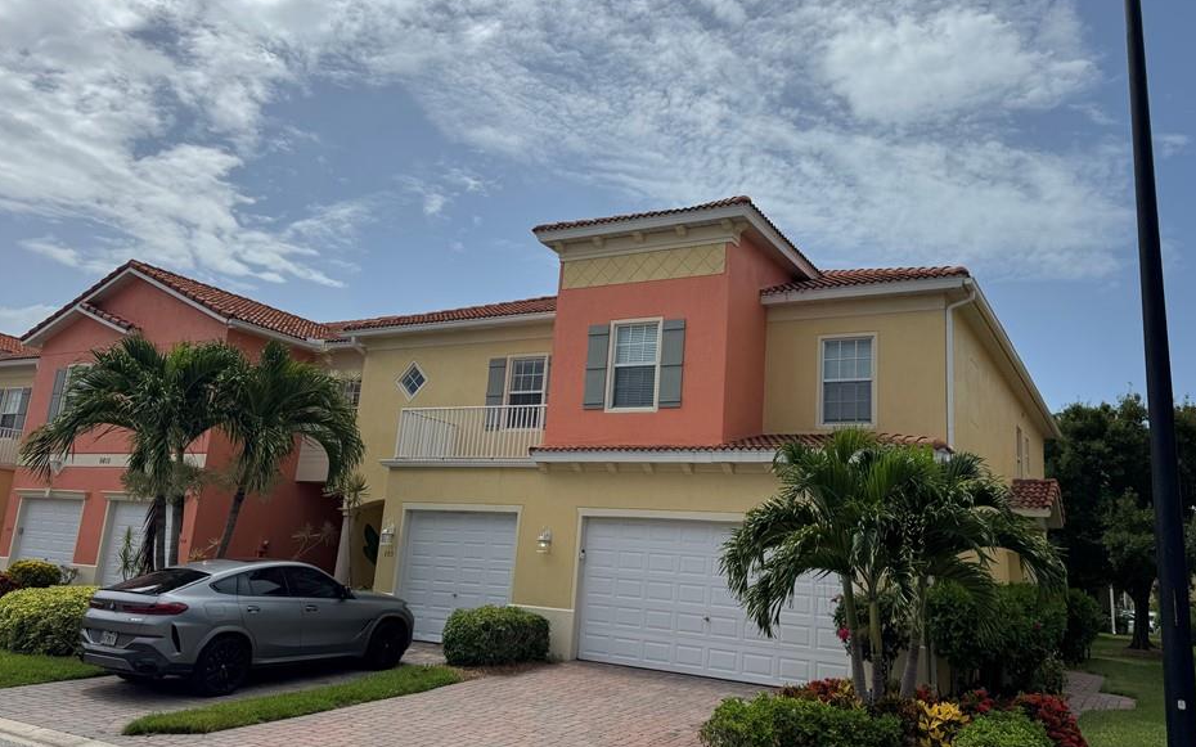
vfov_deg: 44.5
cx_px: 629
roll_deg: -4.2
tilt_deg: +13.0
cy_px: 341
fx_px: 913
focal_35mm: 28
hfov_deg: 66.4
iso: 80
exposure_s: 1/10417
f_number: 1.78
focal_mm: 6.76
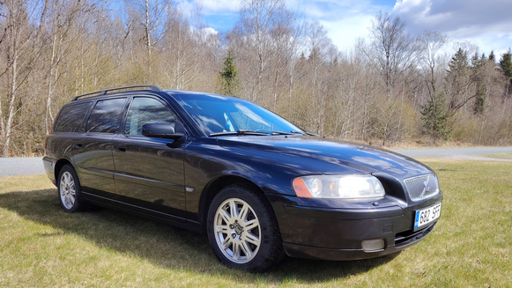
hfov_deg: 69.9
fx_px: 367
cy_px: 181
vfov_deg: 42.6
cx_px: 253
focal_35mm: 27
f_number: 1.75
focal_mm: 5.25
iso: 100
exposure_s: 1/552
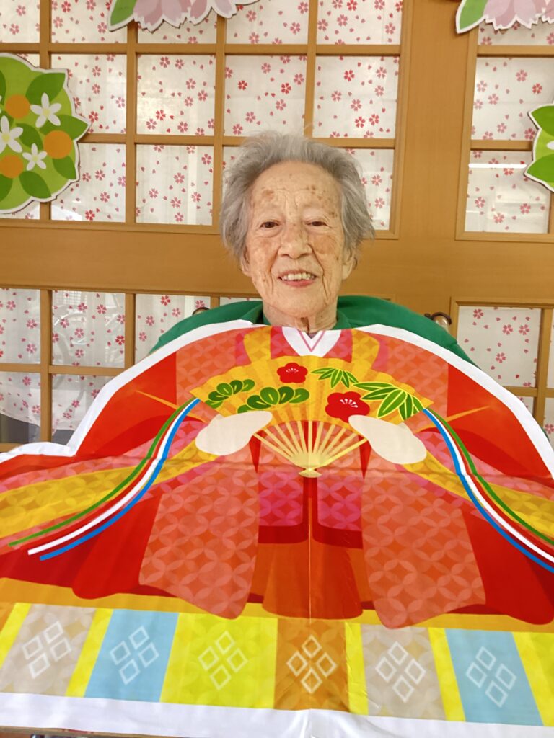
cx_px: 277
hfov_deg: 45.4
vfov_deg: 58.4
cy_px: 369
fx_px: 662
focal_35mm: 31
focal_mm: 3.3
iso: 320
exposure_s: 1/33
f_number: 2.4
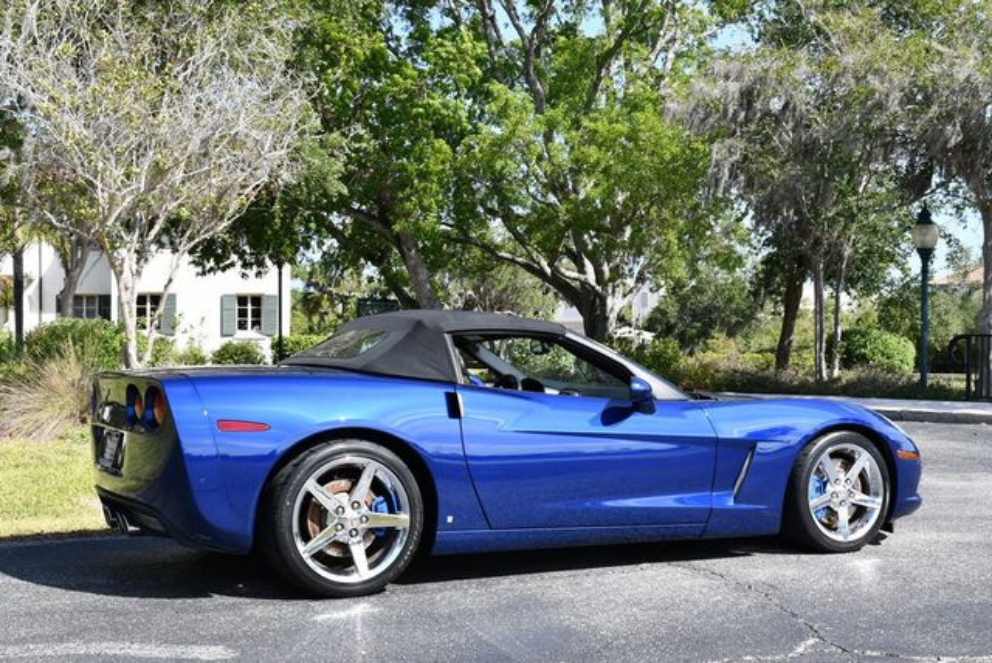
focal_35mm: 48
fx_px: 1324
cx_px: 496
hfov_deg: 41.1
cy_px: 332
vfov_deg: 28.1
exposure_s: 1/250
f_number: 8
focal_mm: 24
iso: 200
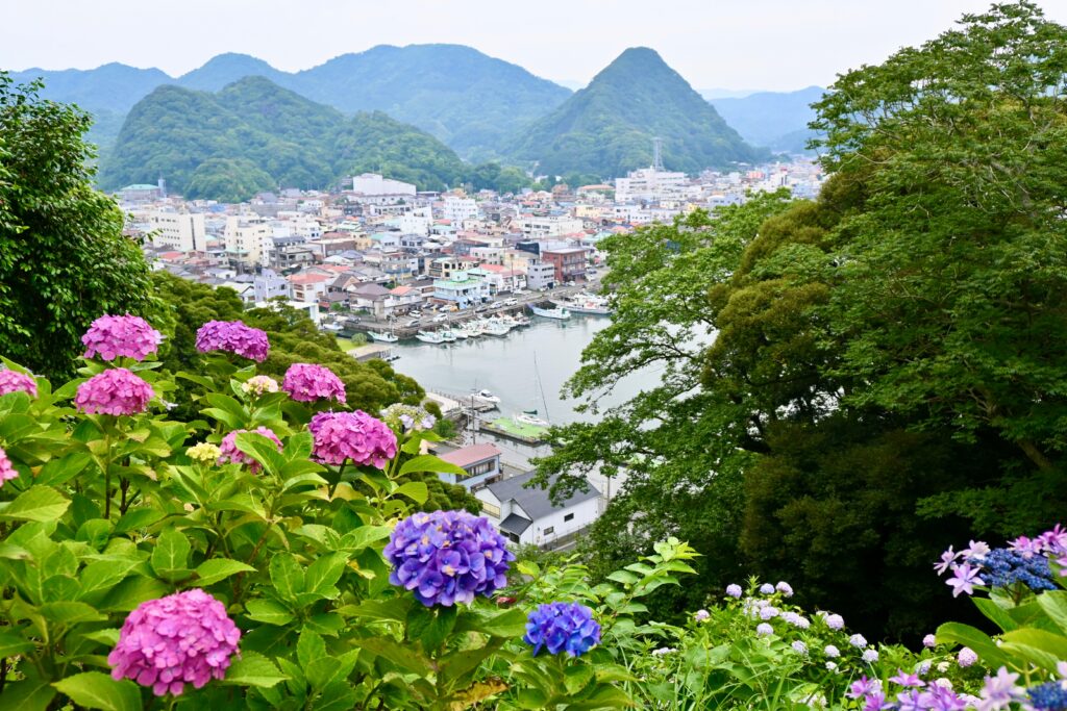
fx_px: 911
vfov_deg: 42.7
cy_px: 356
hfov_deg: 60.7
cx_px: 534
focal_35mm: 31
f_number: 5.6
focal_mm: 20.5
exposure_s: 1/250
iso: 180
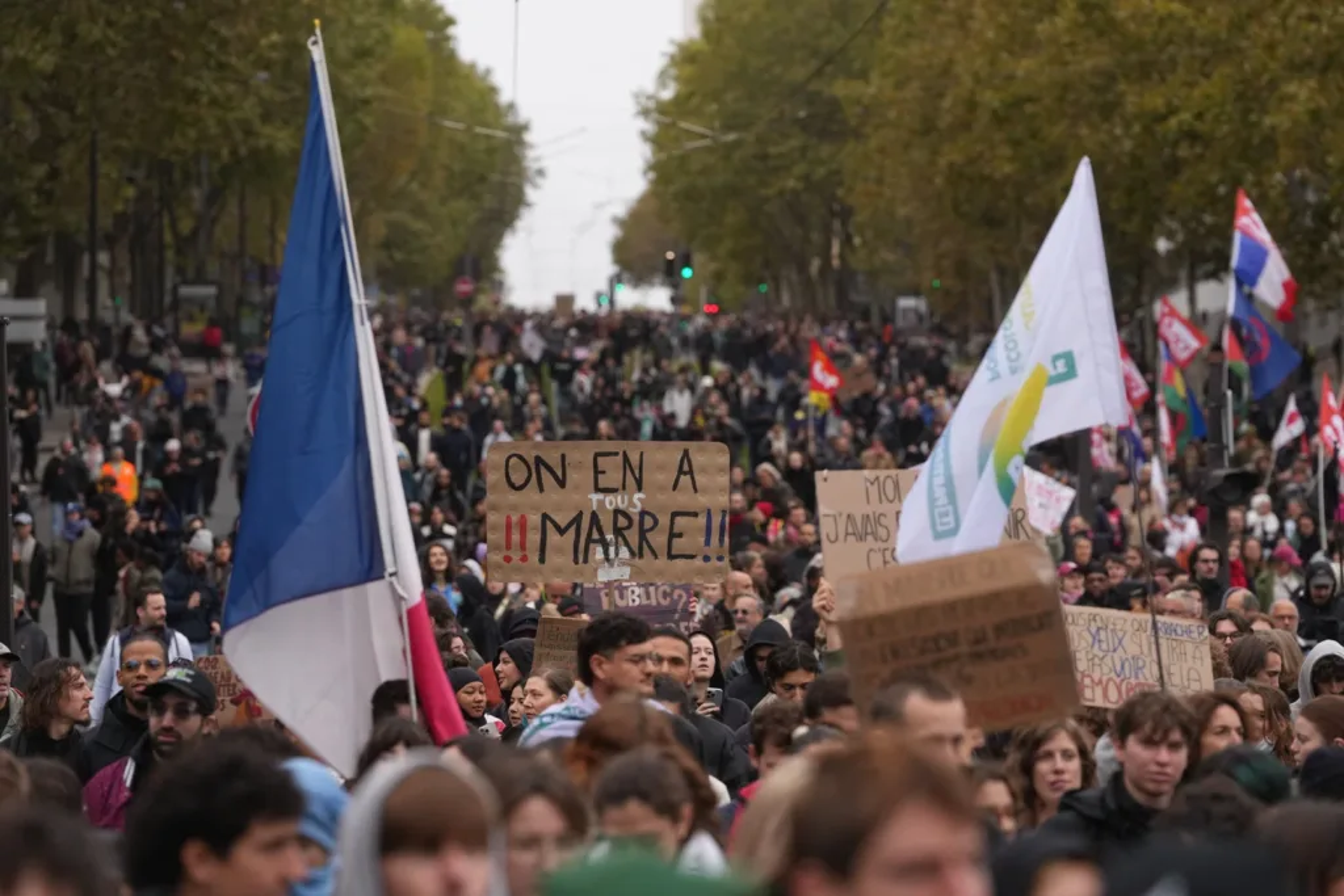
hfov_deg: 13.7
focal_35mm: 150
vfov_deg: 9.2
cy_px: 448
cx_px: 672
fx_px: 5600
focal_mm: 150
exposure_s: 1/1250
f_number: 4
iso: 640
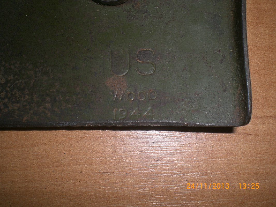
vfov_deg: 37.7
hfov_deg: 49.0
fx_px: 303
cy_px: 104
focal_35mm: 38
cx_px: 138
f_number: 4.4
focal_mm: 6.3
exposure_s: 1/60
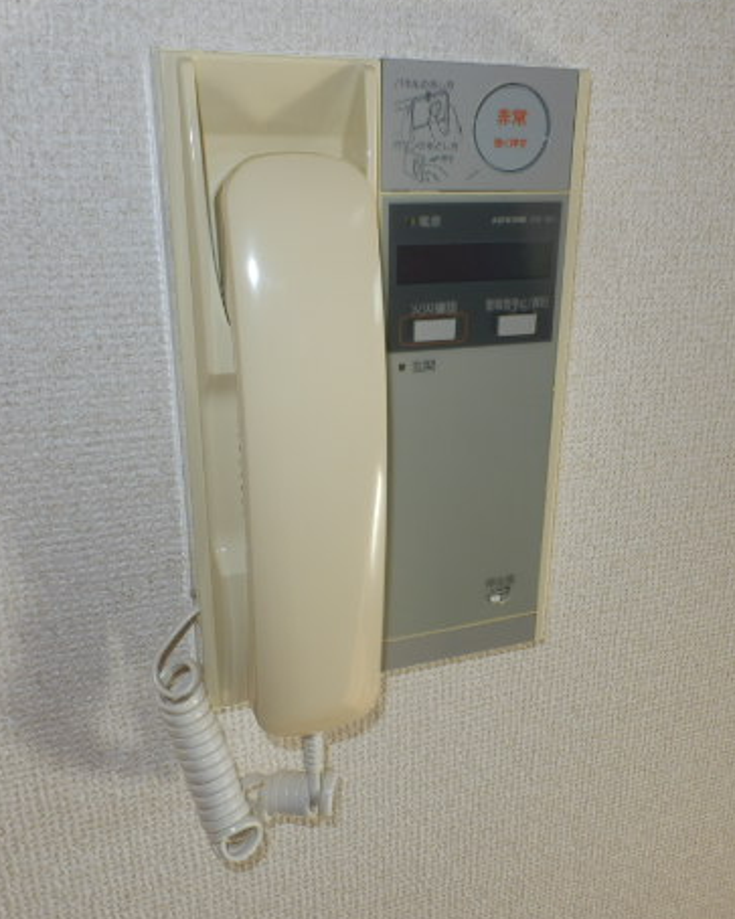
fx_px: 898
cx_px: 429
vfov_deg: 54.2
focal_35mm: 33
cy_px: 455
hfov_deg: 44.4
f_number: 7.9
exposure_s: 1/30
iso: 80
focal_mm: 4.2
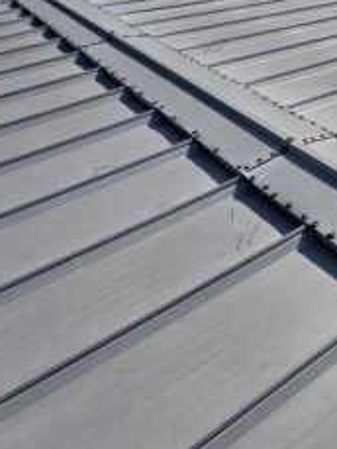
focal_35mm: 34
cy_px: 216
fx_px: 441
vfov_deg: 53.9
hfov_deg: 35.1
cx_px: 382
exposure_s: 1/4313
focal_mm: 2.2
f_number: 1.9
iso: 40
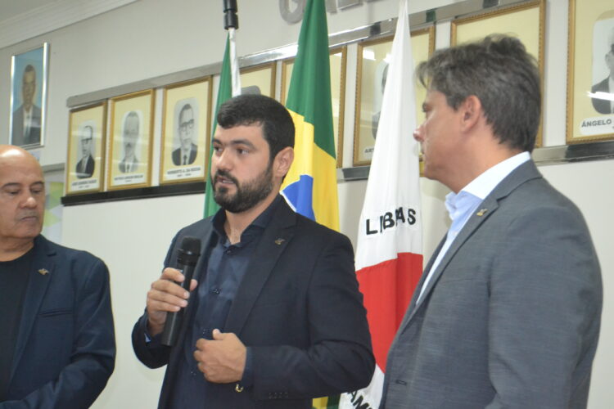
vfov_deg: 20.2
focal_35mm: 68
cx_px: 307
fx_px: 1151
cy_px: 204
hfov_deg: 29.9
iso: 3200
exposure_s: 1/60
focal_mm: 45
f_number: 5.3
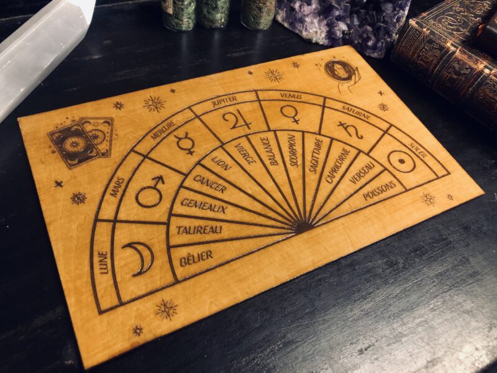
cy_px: 186
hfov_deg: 63.4
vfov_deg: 49.7
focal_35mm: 28
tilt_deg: -55.4
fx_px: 402
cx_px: 248
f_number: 1.8
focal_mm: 3.99
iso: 100
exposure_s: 1/4
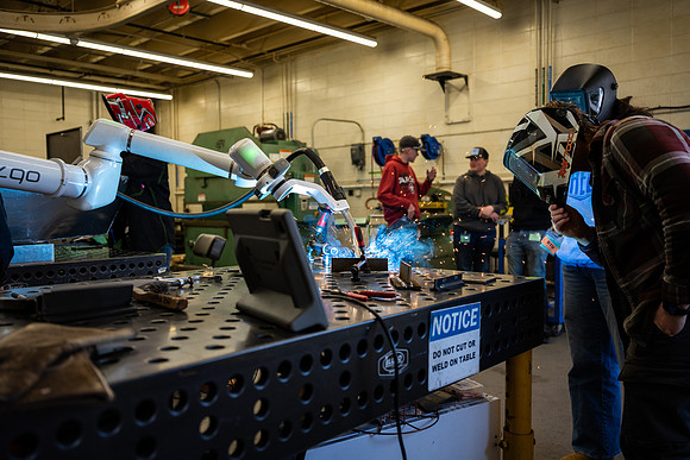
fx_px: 588
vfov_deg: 42.8
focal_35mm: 31
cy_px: 230
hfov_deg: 60.8
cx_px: 345
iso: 400
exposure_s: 1/200
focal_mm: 30
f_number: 2.8
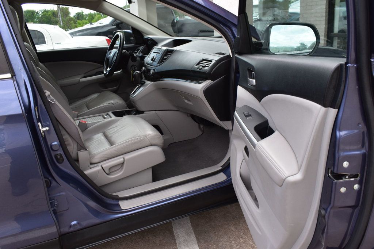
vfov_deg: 43.6
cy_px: 124
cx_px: 187
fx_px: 312
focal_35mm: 30
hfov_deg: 61.9
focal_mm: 20
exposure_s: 1/160
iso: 400
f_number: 9
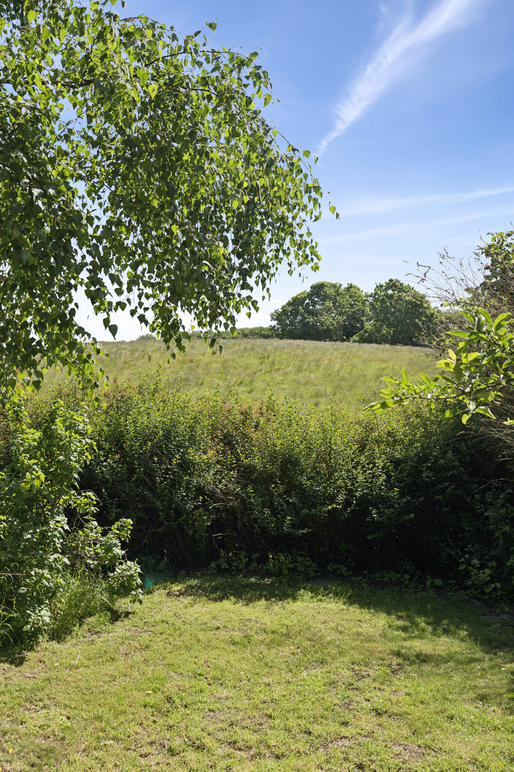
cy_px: 386
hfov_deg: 37.9
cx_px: 257
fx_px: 750
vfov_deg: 54.4
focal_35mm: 35
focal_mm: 35
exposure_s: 1/1600
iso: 250
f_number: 5.6
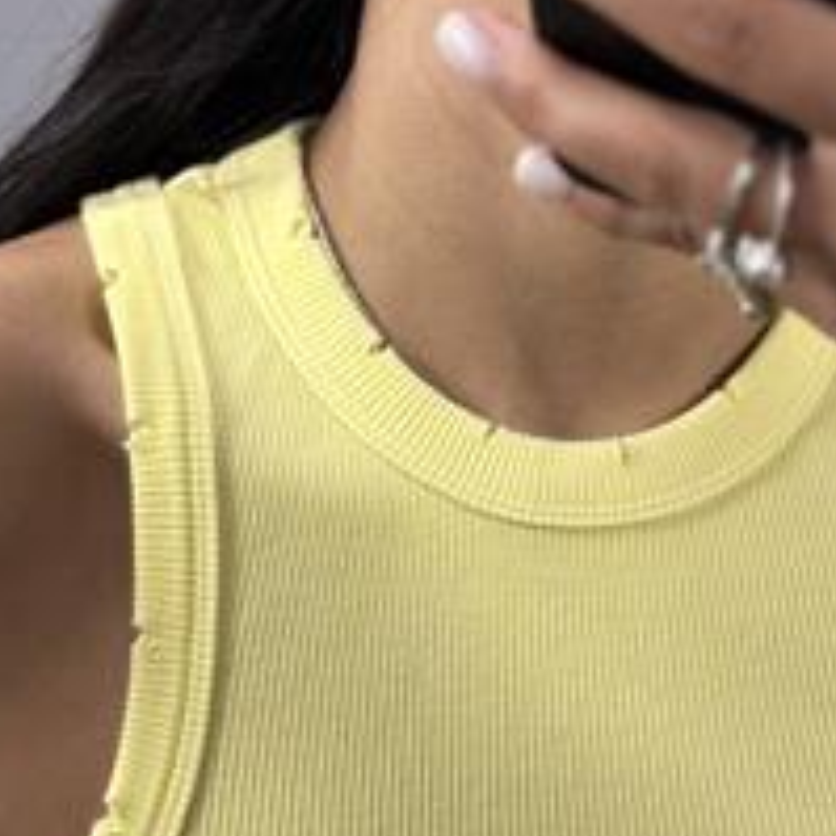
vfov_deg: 19.7
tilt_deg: -38.9
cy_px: 494
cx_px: 412
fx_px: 2404
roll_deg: +1.2
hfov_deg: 19.7
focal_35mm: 88
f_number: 1.78
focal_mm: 6.86
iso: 64
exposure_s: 1/111
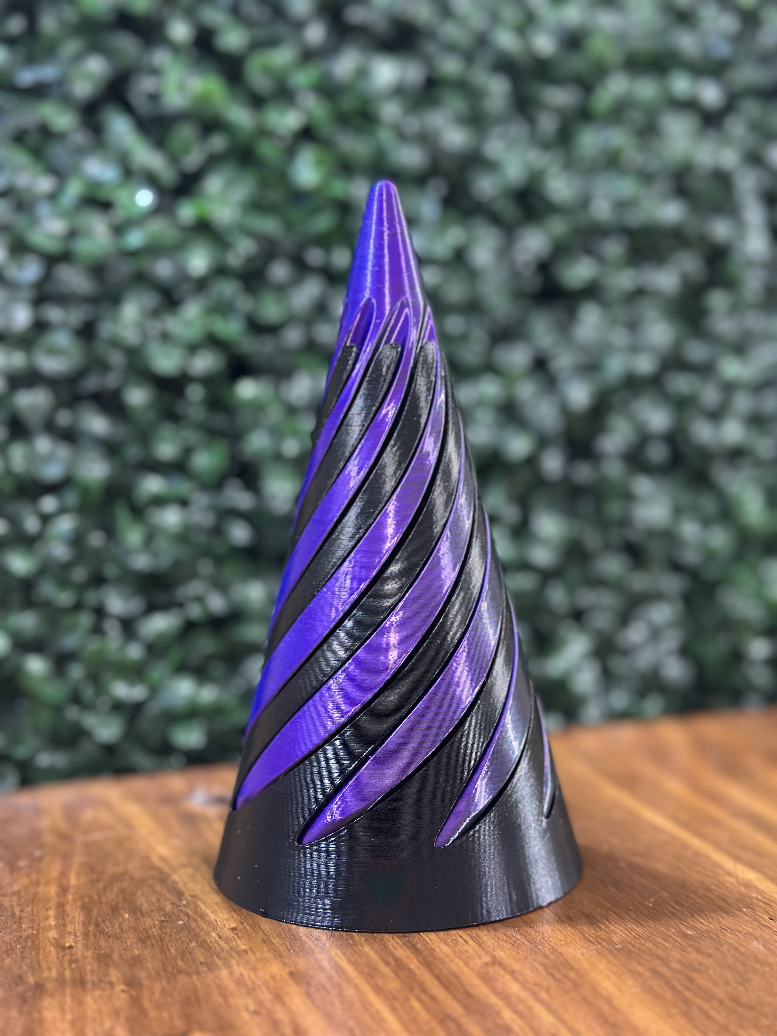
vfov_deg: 39.7
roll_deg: +0.4
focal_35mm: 48
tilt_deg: -4.6
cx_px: 388
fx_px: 1437
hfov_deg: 30.3
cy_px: 518
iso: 640
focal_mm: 6.86
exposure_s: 1/25
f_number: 1.78
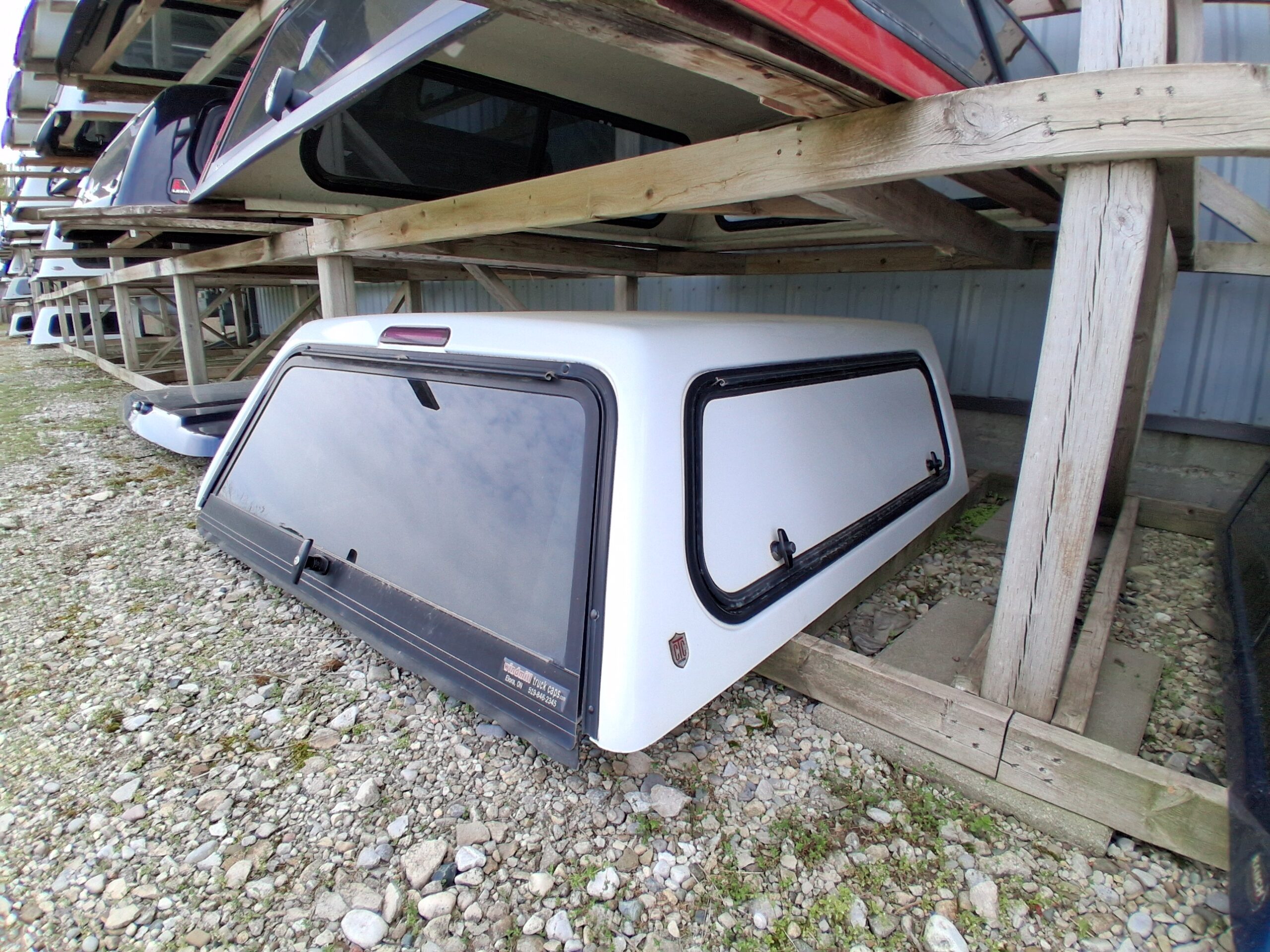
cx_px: 635
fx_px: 624
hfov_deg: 91.0
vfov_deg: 74.7
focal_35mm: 17
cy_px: 476
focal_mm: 1.4
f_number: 2.2
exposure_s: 1/262
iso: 50
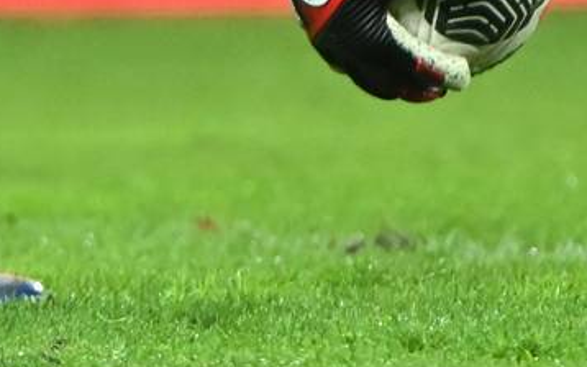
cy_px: -584
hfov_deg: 0.6
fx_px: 52457
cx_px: -64
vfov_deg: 0.4
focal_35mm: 3278
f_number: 4
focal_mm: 400
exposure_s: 1/640
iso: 4000
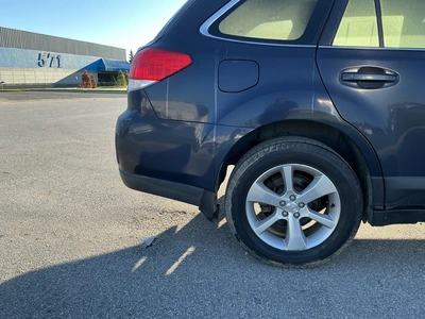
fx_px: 344
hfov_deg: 63.4
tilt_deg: -12.3
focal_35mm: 28
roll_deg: +0.5
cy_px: 160
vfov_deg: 49.7
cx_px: 212
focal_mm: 3
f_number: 1.8
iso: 20
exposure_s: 1/217
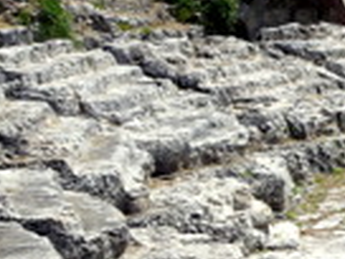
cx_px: 880
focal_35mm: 153
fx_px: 1525
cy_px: 239
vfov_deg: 9.7
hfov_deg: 10.7
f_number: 3.5
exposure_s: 1/1000
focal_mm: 4.45
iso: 80
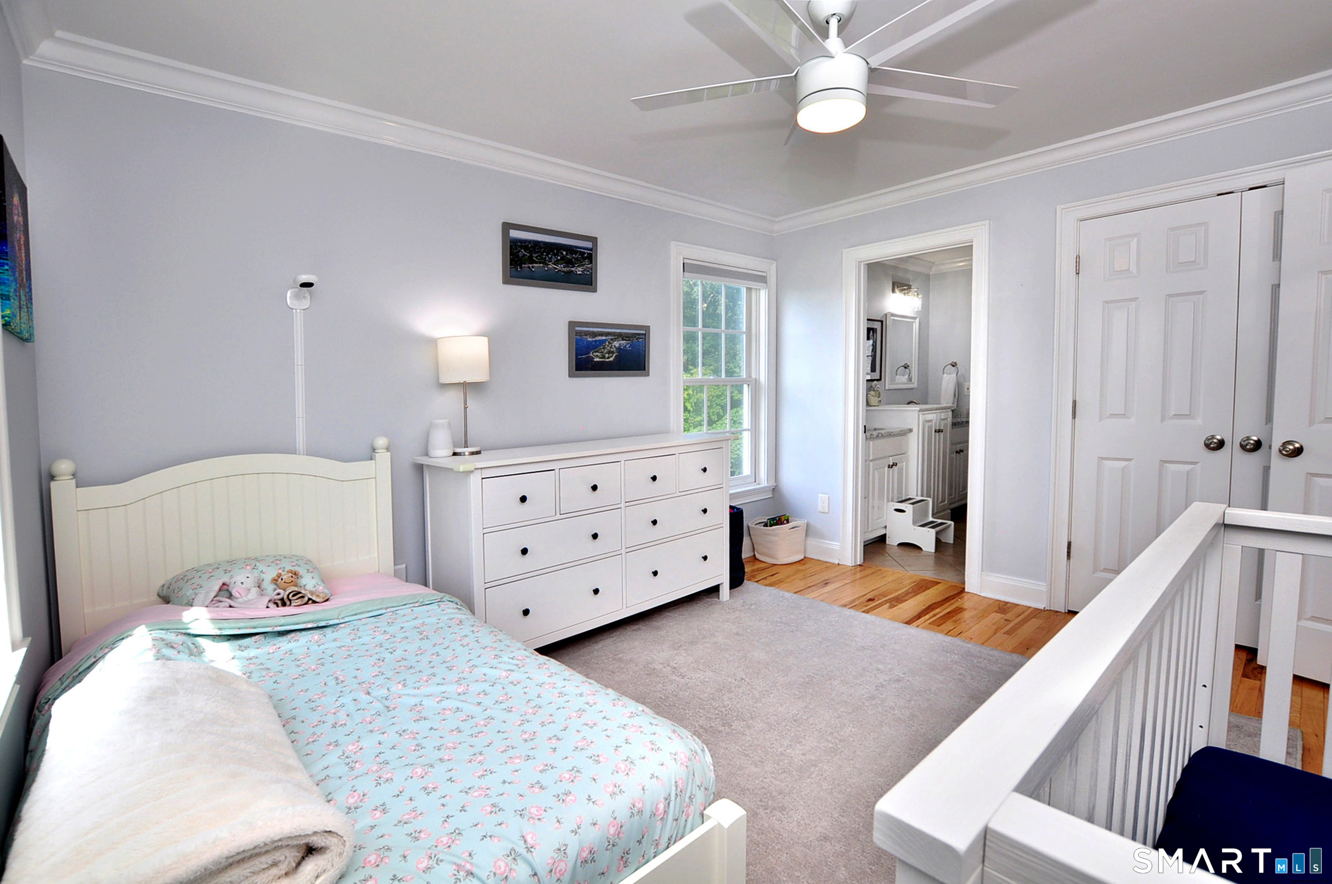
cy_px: 442
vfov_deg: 77.2
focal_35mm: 15
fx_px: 554
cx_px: 666
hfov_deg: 100.5
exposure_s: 1/160
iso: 320
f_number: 5
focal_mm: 10
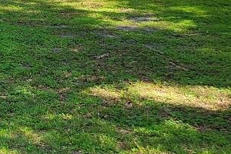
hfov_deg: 19.2
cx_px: -134
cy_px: -82
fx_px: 577
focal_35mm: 90
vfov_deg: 14.1
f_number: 1.8
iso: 40
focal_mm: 5.4
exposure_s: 1/269
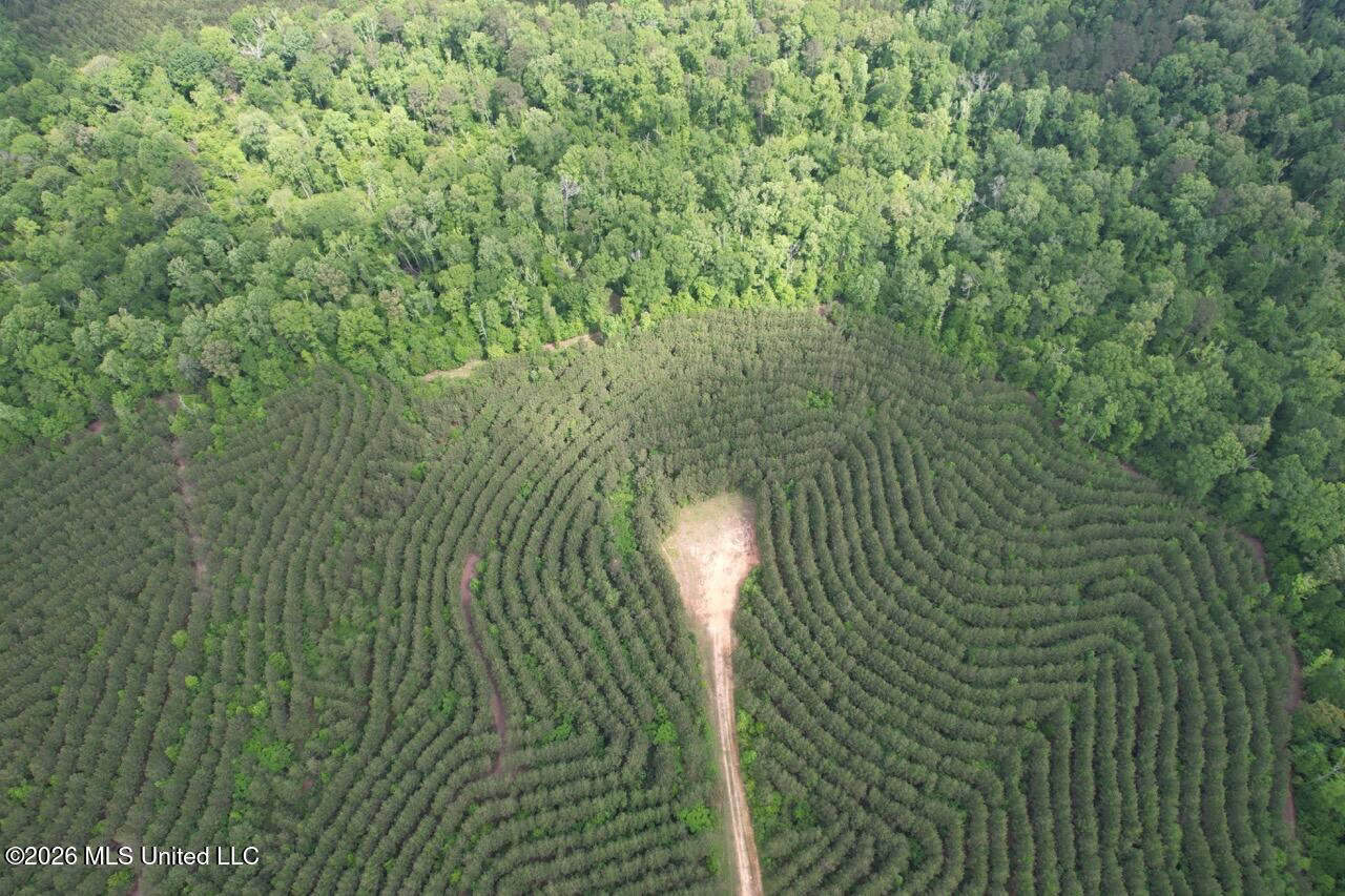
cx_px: 672
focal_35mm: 22
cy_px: 448
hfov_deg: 78.6
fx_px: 822
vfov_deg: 57.2
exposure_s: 1/500
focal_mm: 8.4
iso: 100
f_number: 2.8
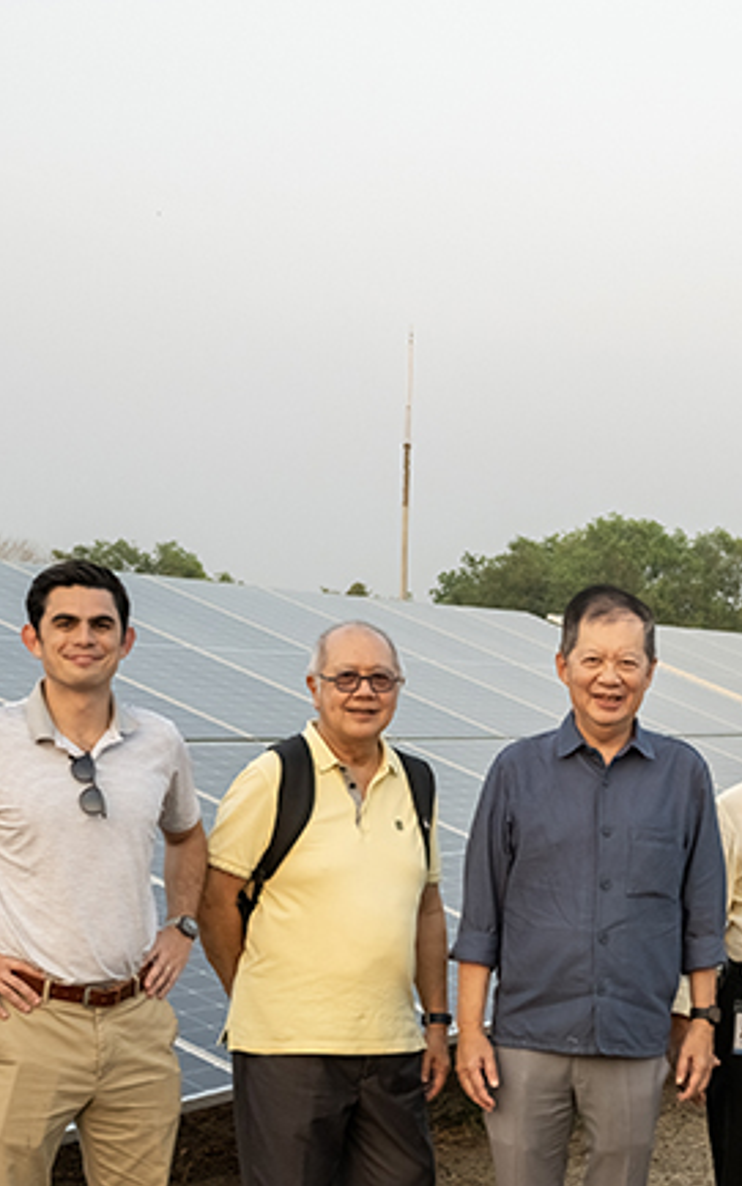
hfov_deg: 16.1
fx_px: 2554
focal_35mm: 79
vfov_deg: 25.9
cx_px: 772
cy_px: 871
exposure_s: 1/250
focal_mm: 35
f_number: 8
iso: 900
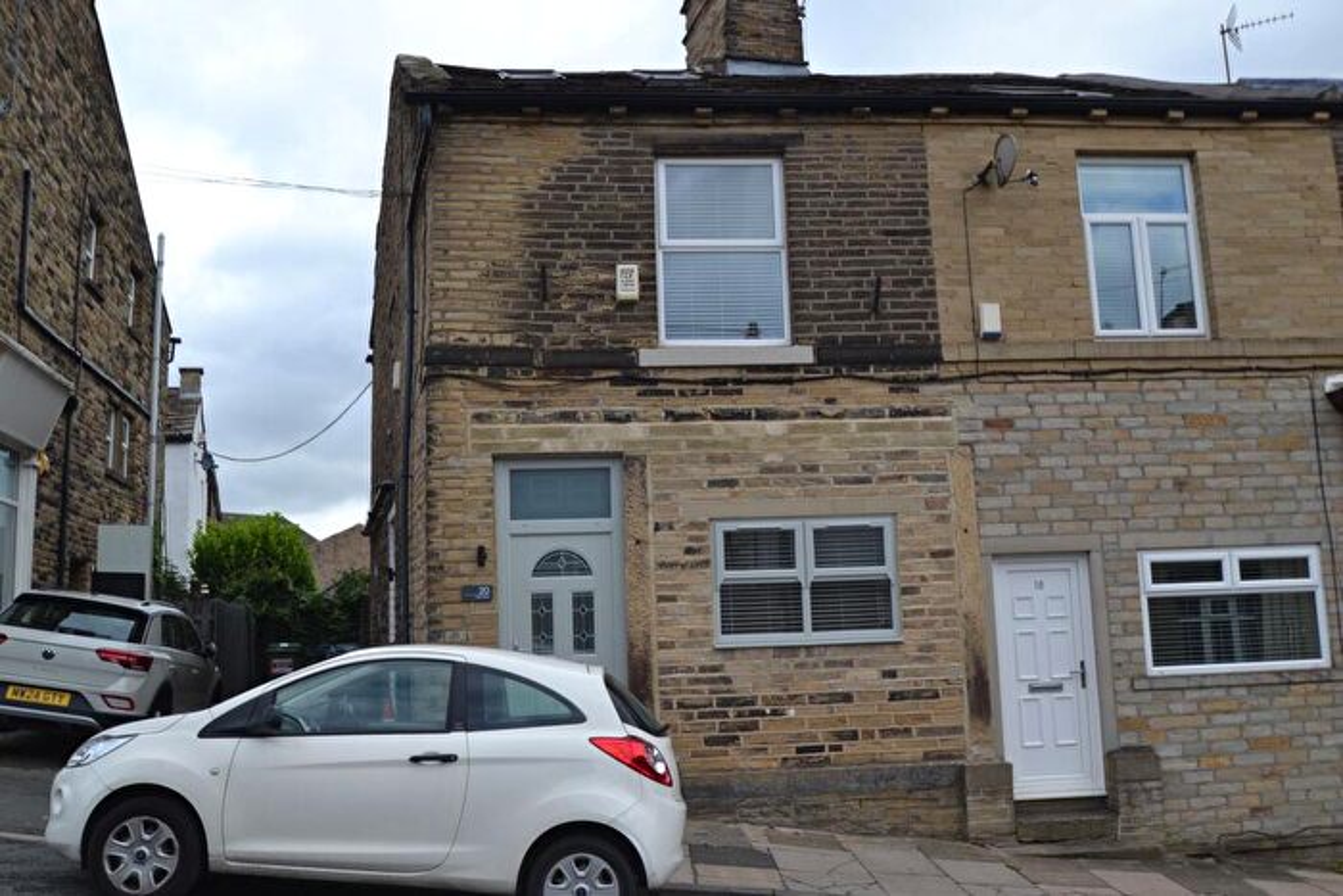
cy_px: 448
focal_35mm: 28
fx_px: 1063
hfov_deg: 64.5
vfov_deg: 45.7
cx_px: 672
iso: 100
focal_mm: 19
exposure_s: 1/160
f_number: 6.3
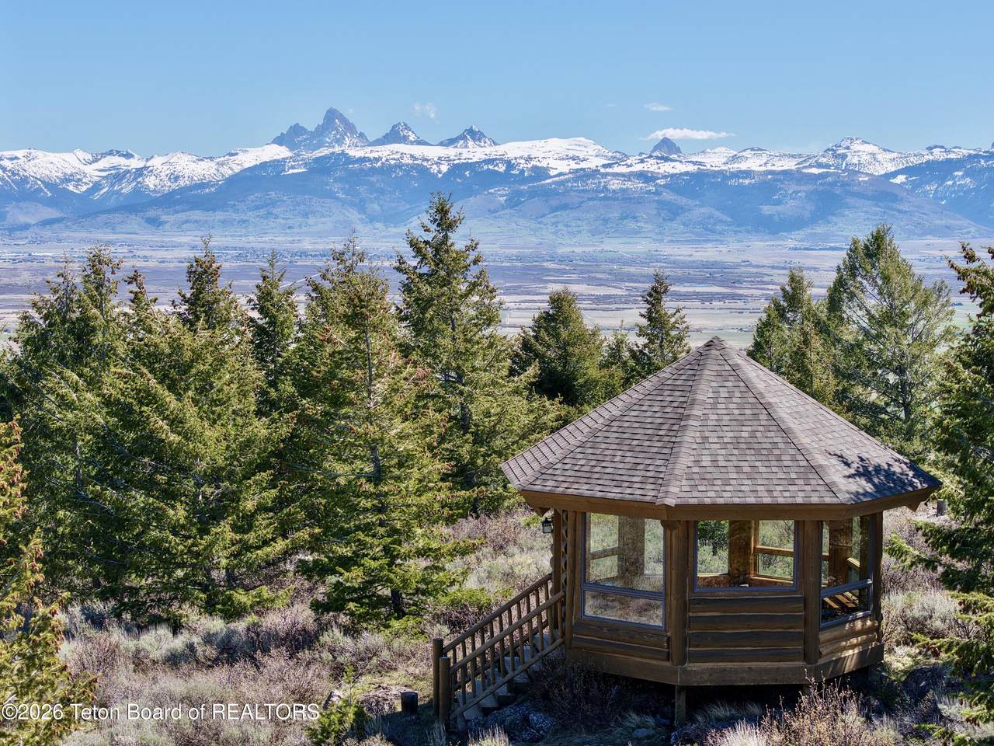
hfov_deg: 27.8
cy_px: 373
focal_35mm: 70
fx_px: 2010
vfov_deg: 21.0
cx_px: 497
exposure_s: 1/800
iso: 100
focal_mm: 19.35
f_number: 2.8
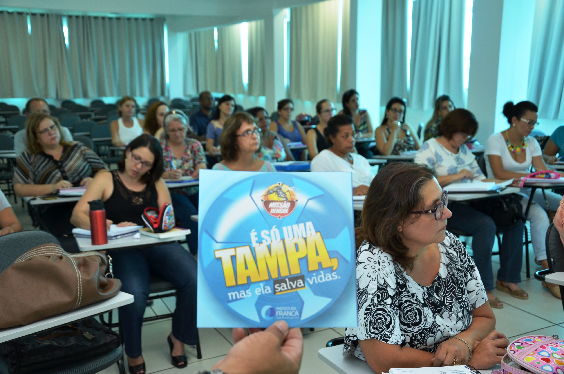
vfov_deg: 34.1
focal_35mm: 39
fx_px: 610
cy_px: 187
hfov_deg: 49.6
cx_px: 282
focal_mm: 26
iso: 360
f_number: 4
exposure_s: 1/60
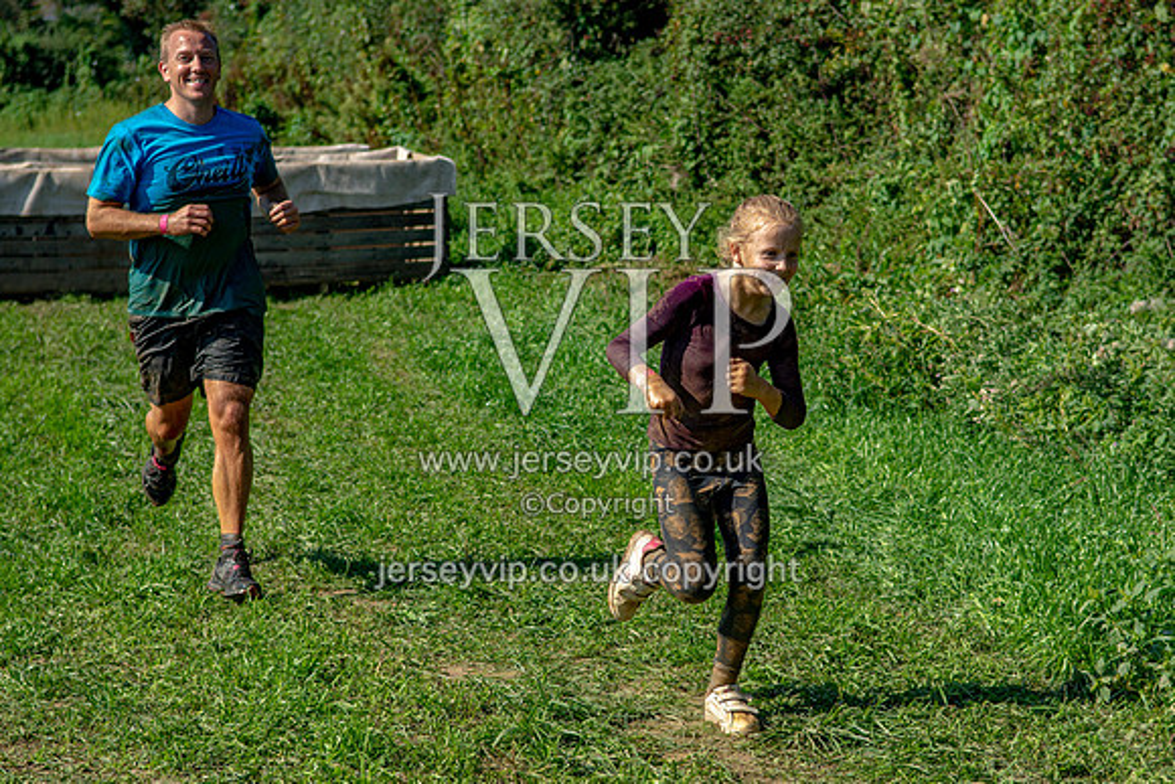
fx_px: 3213
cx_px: 701
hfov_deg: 20.7
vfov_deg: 13.9
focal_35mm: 98
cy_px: 442
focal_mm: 55
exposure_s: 1/2500
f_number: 4
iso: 100
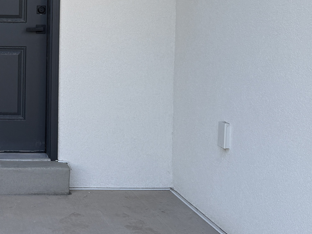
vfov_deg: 20.9
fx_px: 622
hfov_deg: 26.4
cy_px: 30
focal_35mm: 69
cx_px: -11
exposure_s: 1/695
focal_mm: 6.76
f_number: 1.78
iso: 80
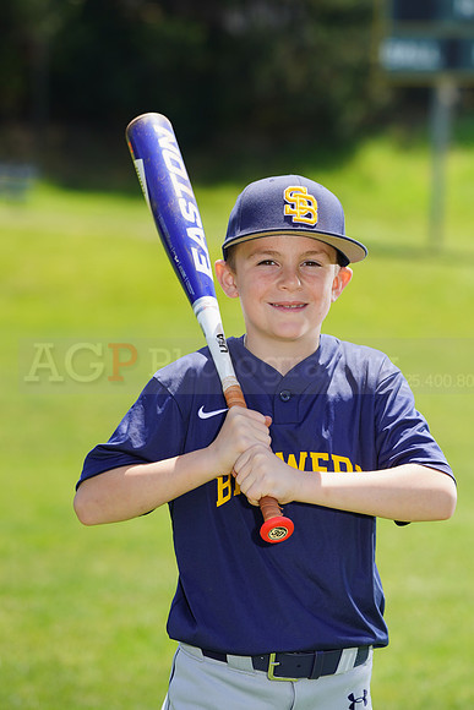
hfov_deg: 6.6
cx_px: 237
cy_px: 355
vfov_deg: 9.8
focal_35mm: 209
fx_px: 4125
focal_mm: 209
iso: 100
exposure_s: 1/250
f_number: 7.1
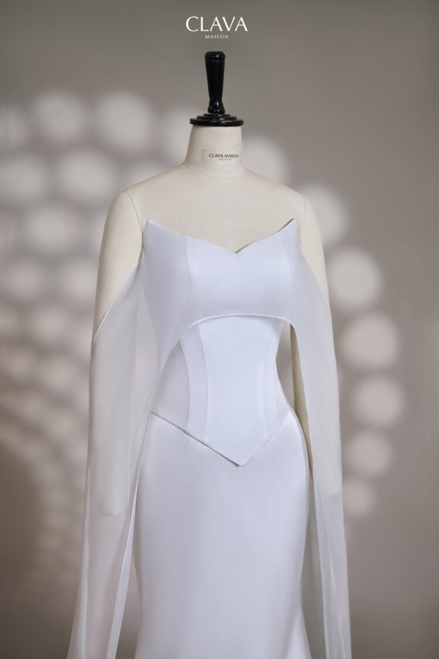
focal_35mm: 50
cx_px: 220
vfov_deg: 39.6
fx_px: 915
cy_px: 330
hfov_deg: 27.0
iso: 250
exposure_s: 1/200
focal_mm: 50
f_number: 2.8
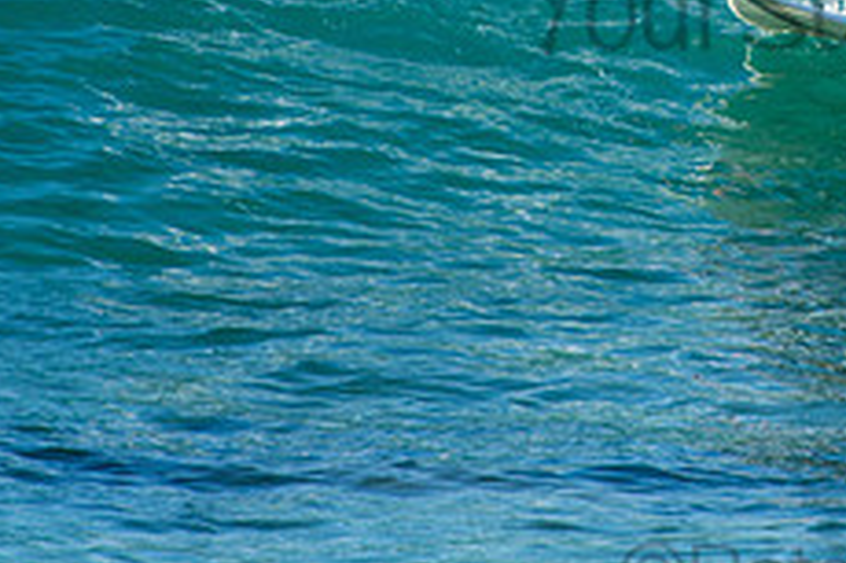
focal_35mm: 1513
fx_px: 35529
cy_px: -35
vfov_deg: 0.9
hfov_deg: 1.4
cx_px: 905
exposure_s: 1/400
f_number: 5.6
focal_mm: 400
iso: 125
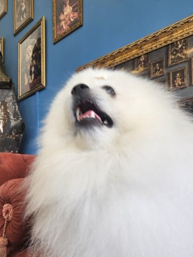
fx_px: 178
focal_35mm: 24
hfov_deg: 56.8
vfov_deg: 69.8
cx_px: 96
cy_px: 169
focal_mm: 2.2
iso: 64
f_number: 2.2
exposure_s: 1/120
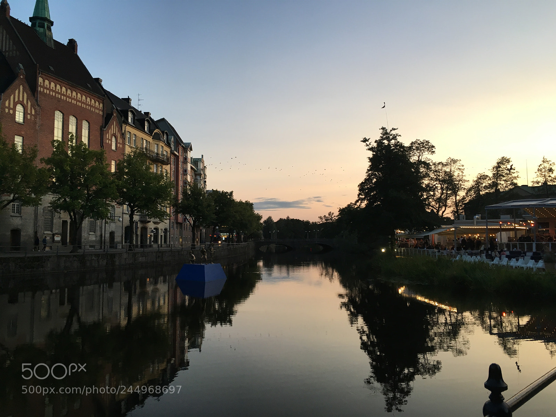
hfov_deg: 61.7
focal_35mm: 29
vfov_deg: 48.2
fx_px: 466
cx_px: 278
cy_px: 208
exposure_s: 1/33
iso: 25
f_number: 2.2
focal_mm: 4.15
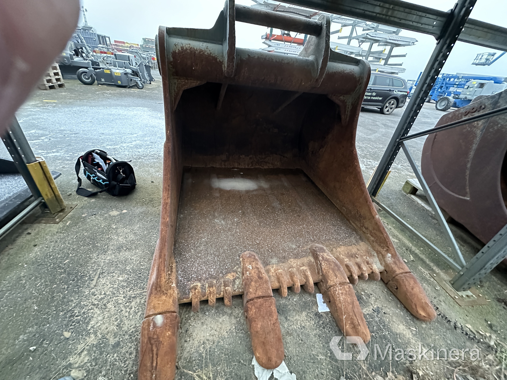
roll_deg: -8.9
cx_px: 254
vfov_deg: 85.7
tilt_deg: -30.8
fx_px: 205
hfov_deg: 102.1
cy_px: 190
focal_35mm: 14
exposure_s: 1/60
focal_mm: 2.22
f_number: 2.2
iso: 1000
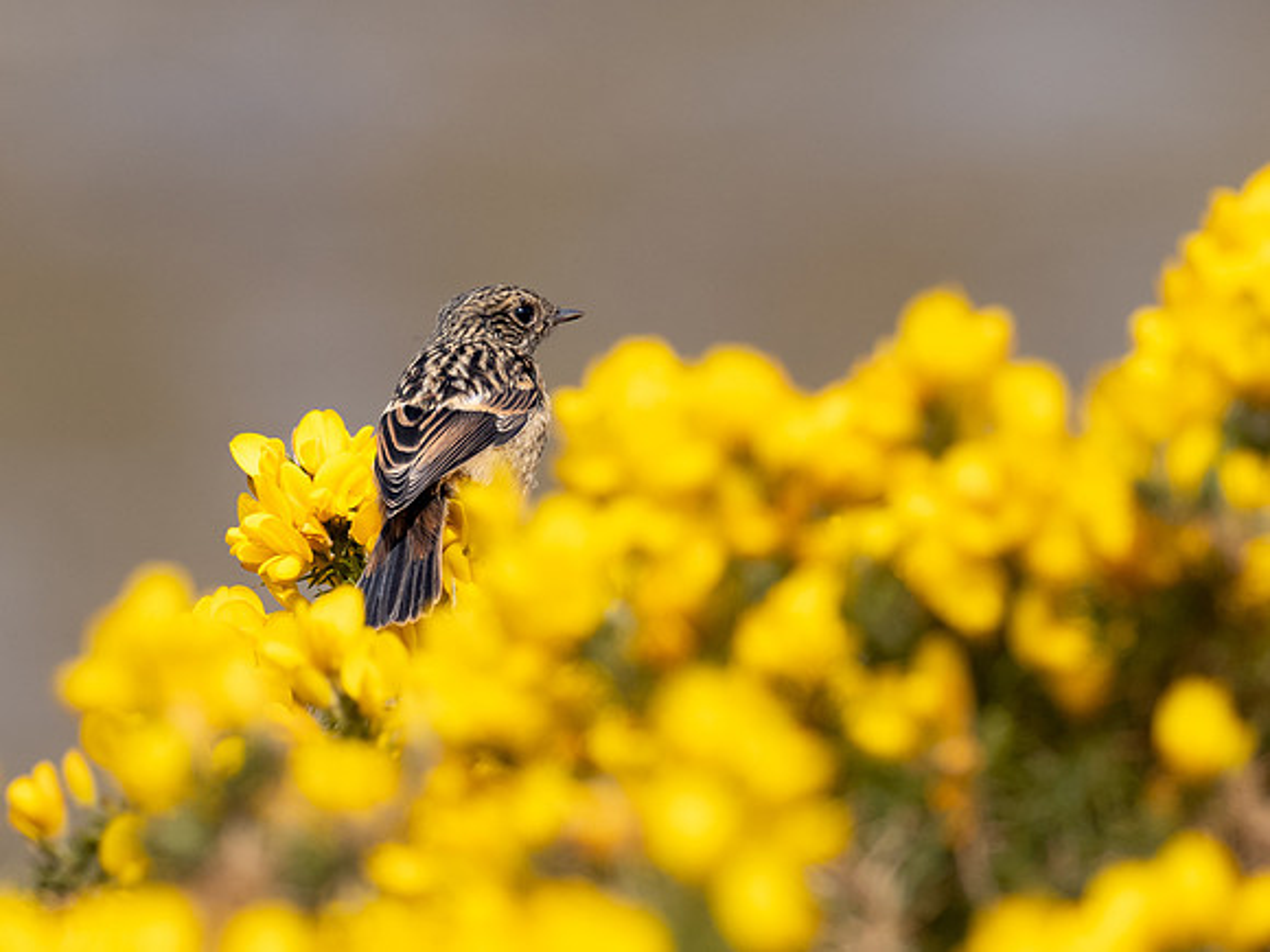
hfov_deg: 1.8
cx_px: 560
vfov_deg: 1.4
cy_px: 236
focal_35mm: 1093
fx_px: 40106
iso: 200
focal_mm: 300
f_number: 5.6
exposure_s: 1/1250
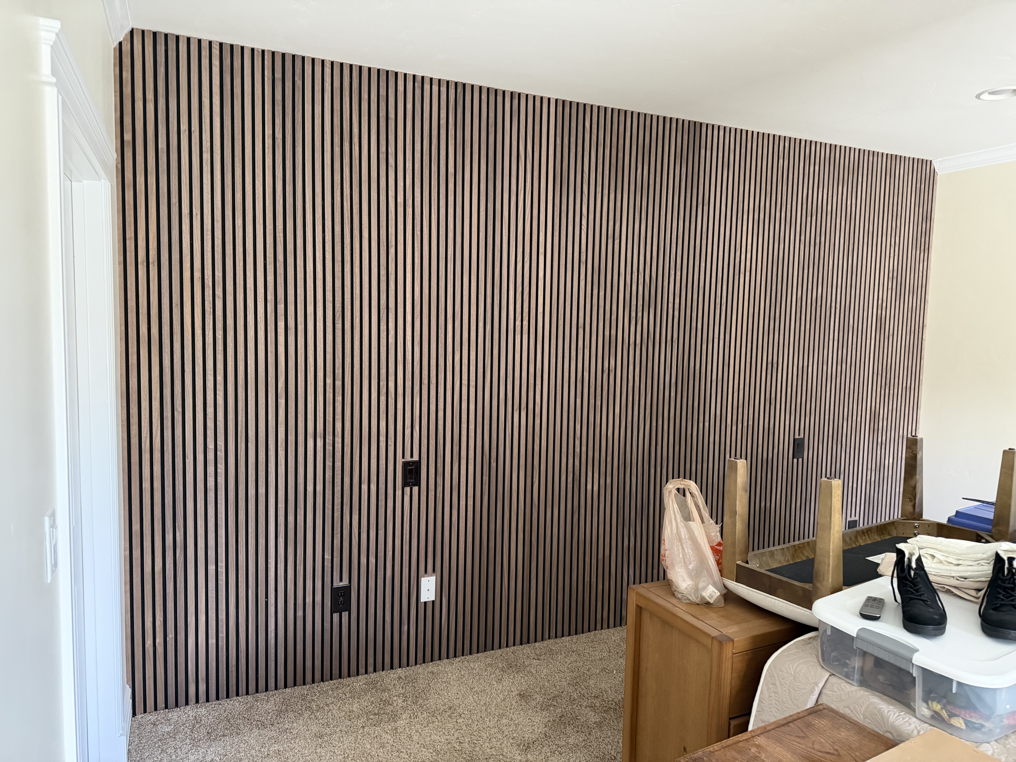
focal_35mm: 24
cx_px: 508
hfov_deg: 71.6
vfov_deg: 56.8
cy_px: 381
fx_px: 704
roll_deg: -1.3
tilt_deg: -4.6
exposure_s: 1/60
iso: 800
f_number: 1.78
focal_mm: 6.76
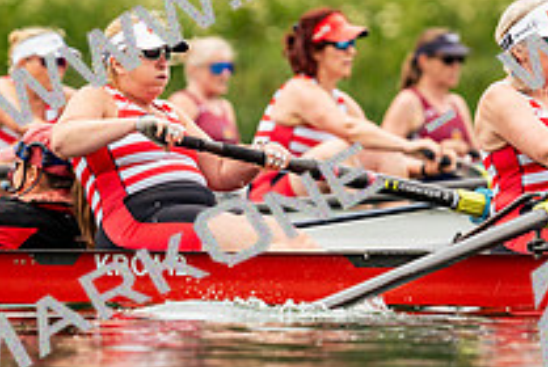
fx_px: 20823
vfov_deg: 1.0
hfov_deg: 1.5
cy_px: 135
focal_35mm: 1366
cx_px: 307
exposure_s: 1/2000
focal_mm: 493
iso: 640
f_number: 6.3
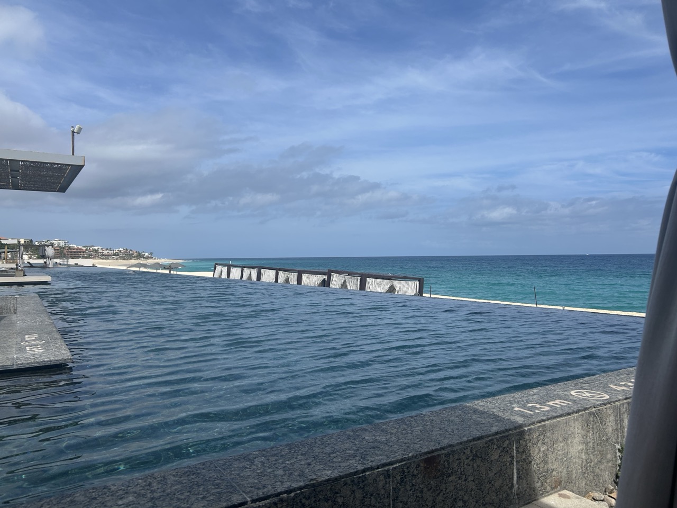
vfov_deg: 53.1
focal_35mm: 26
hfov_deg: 67.3
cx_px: 338
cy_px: 254
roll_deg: +0.7
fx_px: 508
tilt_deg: -1.9
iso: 50
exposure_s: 1/6579
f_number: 1.5
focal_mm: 5.7
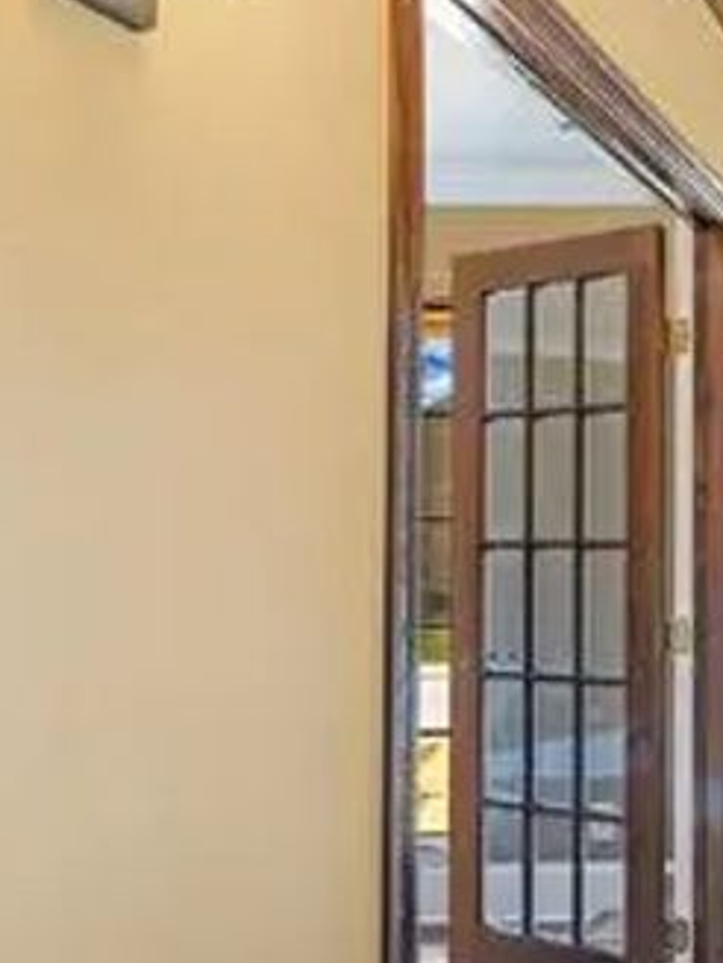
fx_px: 1253
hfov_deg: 25.0
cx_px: 1073
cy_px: 559
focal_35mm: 45
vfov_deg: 41.9
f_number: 7.1
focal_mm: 10
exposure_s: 1/320
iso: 100
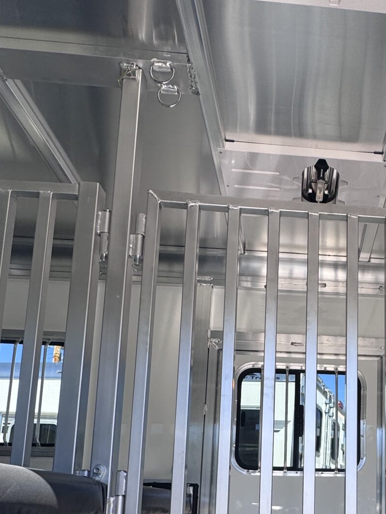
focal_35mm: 34
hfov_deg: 39.1
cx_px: 341
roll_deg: -1.6
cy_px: 436
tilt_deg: +9.3
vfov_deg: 49.6
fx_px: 505
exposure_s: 1/448
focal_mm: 2.22
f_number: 2.2
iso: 40
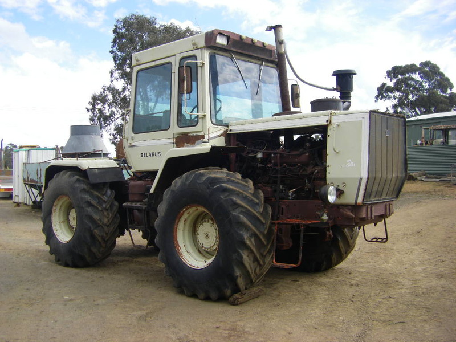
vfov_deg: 37.7
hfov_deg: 49.0
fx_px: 501
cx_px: 228
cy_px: 171
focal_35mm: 38
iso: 64
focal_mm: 6.3
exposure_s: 1/250
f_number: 3.5
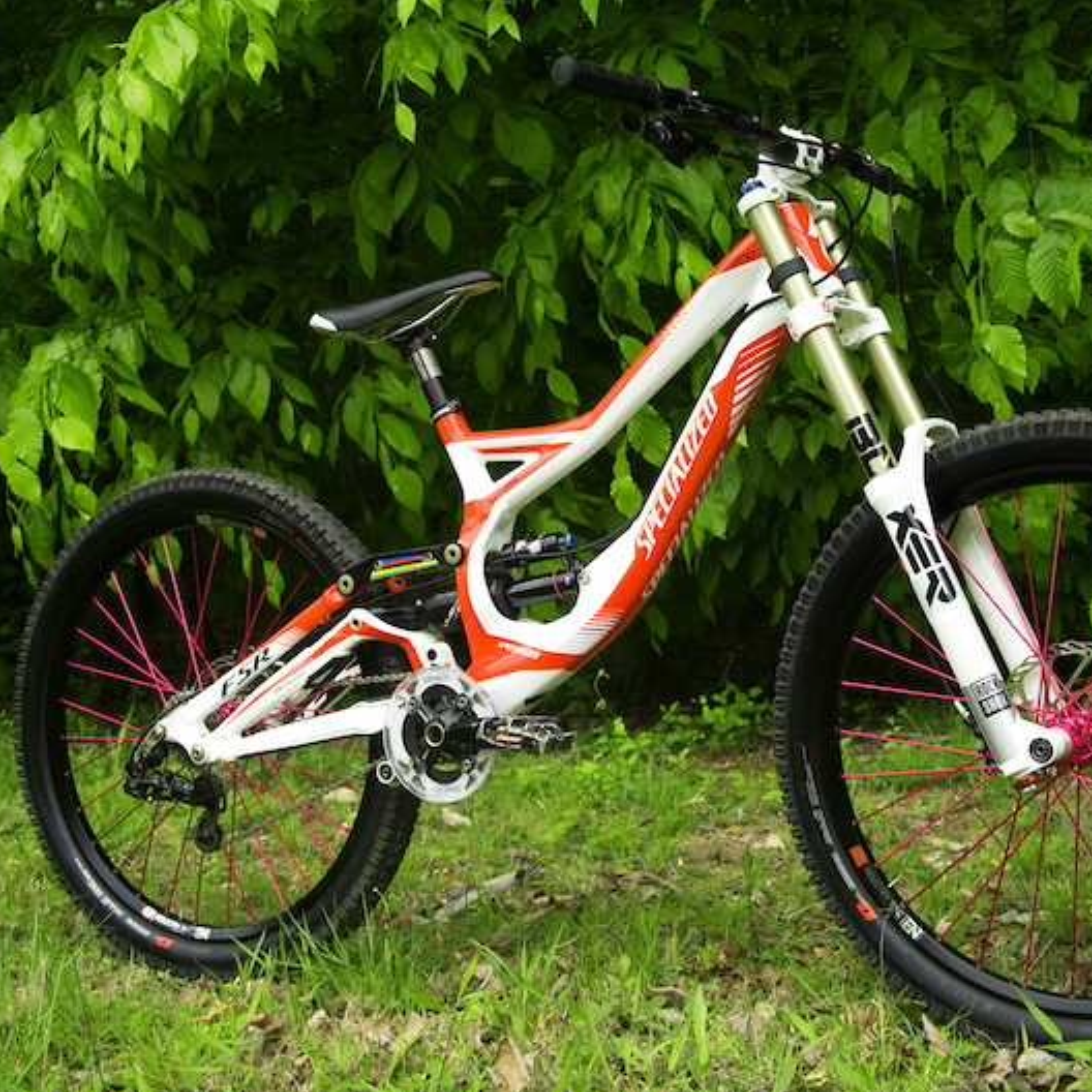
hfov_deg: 31.5
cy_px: 548
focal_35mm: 54
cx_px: 676
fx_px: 1927
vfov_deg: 31.6
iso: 200
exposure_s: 1/60
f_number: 8
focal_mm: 28
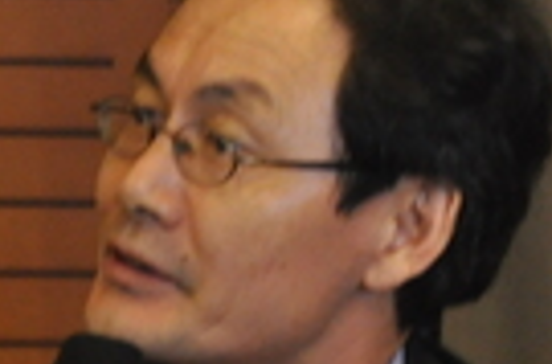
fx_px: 12523
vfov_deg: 1.7
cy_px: 640
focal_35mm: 820
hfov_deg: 2.5
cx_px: -454
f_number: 5.6
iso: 1400
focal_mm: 105
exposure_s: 1/30
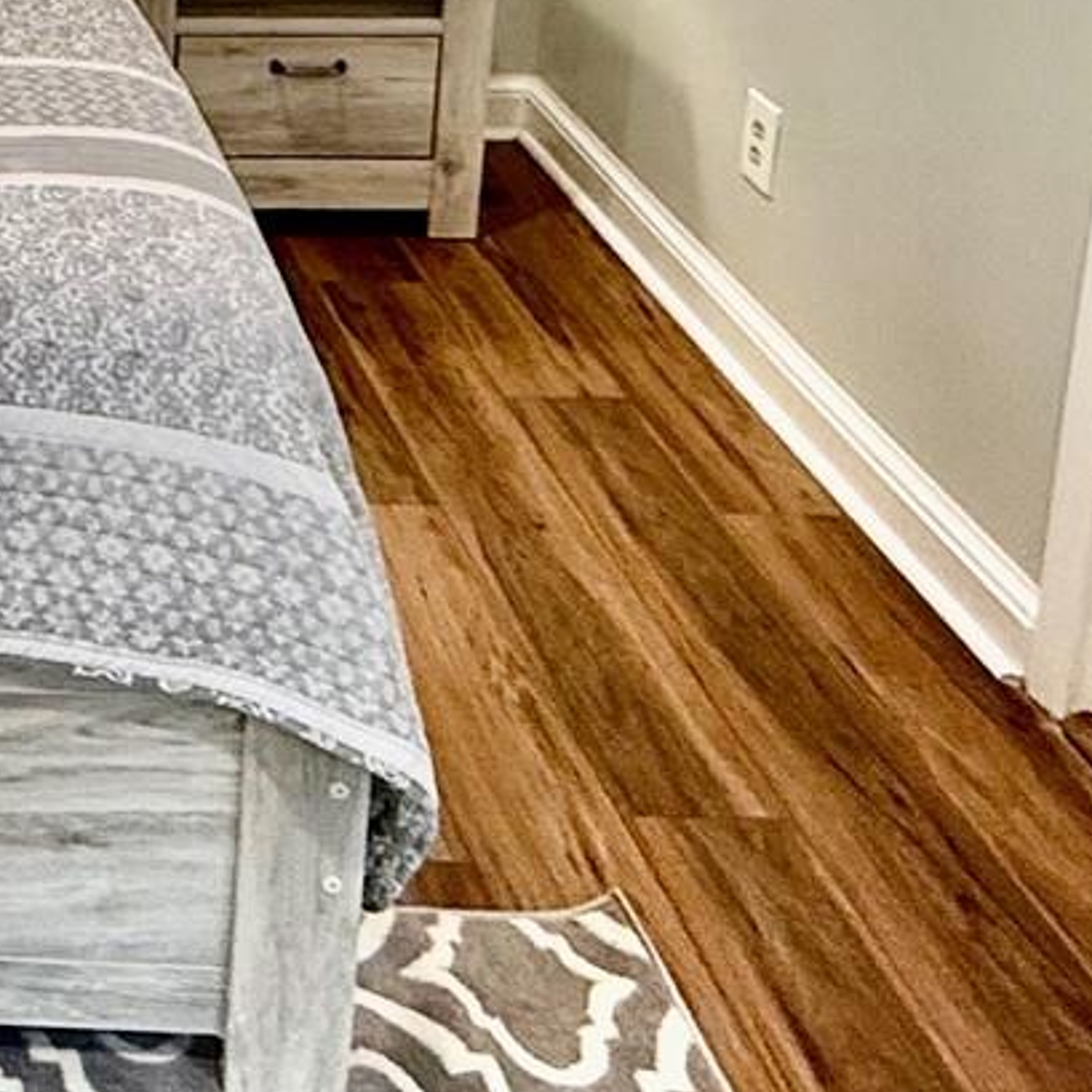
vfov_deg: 24.6
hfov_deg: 23.7
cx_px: -406
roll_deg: +0.4
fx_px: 2213
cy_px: -275
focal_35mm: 62
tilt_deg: -12.1
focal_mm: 2.22
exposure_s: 1/120
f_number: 2.2
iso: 250
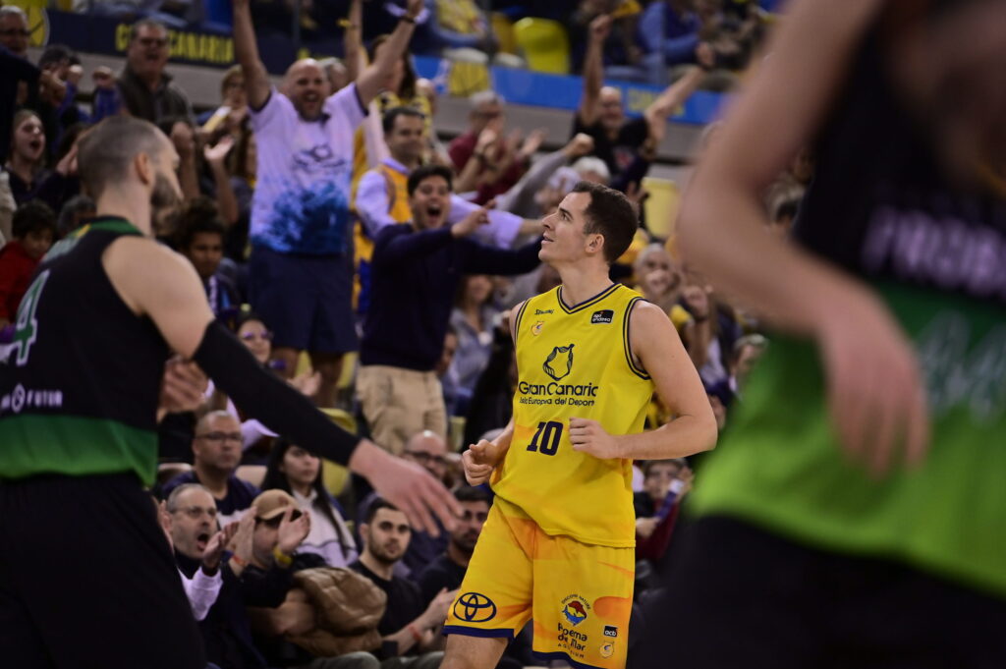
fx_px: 4607
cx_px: 503
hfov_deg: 12.5
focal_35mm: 165
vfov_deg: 8.3
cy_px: 334
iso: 1250
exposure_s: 1/1000
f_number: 2.8
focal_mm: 165
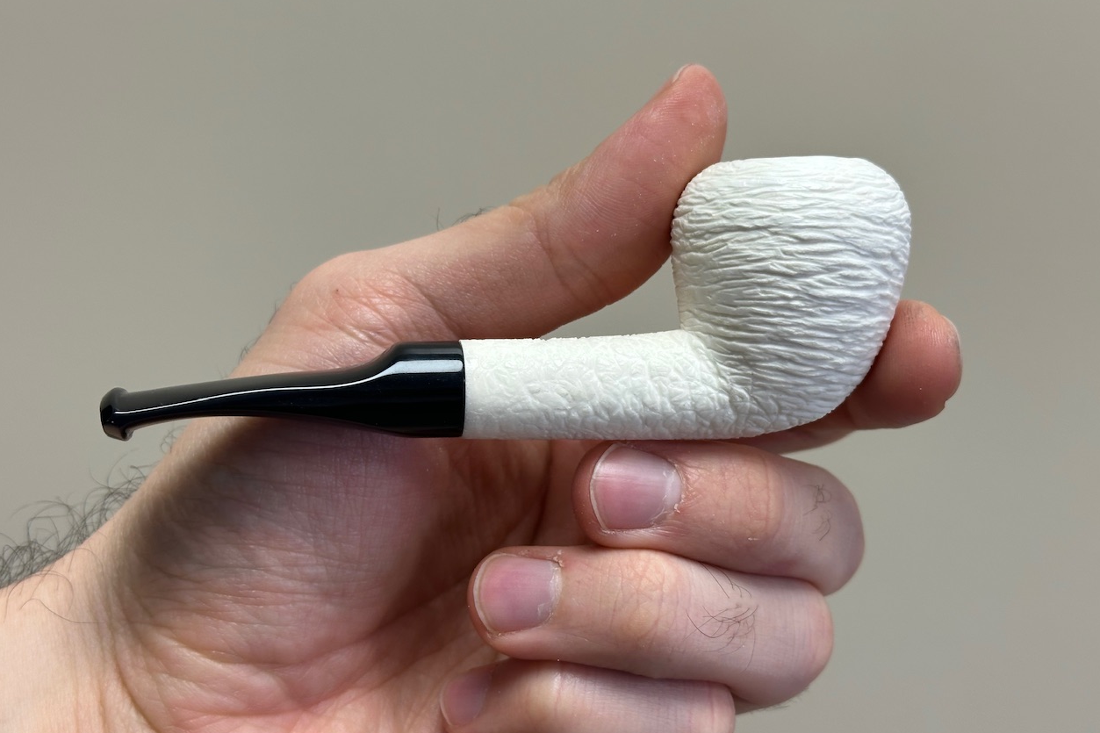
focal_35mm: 51
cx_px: 543
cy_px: 325
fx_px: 1558
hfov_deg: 38.9
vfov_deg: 26.5
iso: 80
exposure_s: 1/121
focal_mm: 6.86
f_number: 1.78
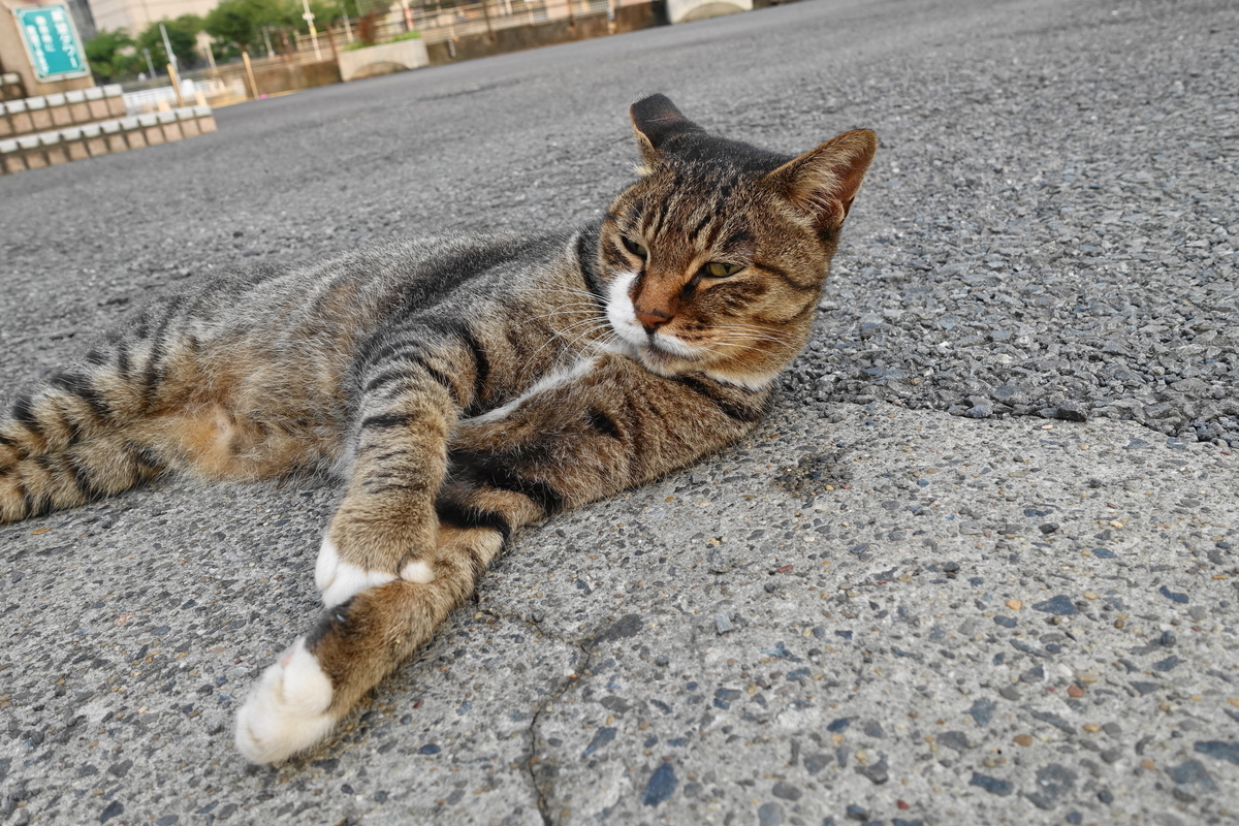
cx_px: 620
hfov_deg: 73.7
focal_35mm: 24
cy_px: 413
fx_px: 826
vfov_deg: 53.1
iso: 125
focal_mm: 8.8
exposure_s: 1/80
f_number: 4
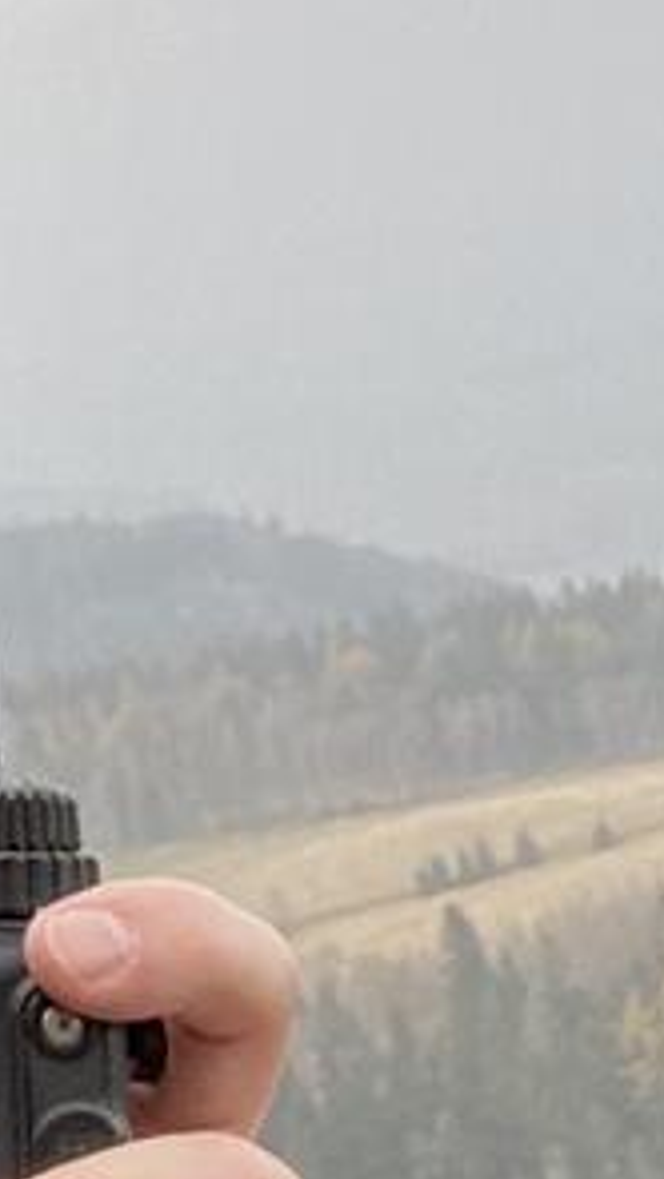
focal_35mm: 133
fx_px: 4162
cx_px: -906
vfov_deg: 15.7
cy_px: -130
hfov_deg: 8.4
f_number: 2.2
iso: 64
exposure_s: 1/122
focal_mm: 2.71
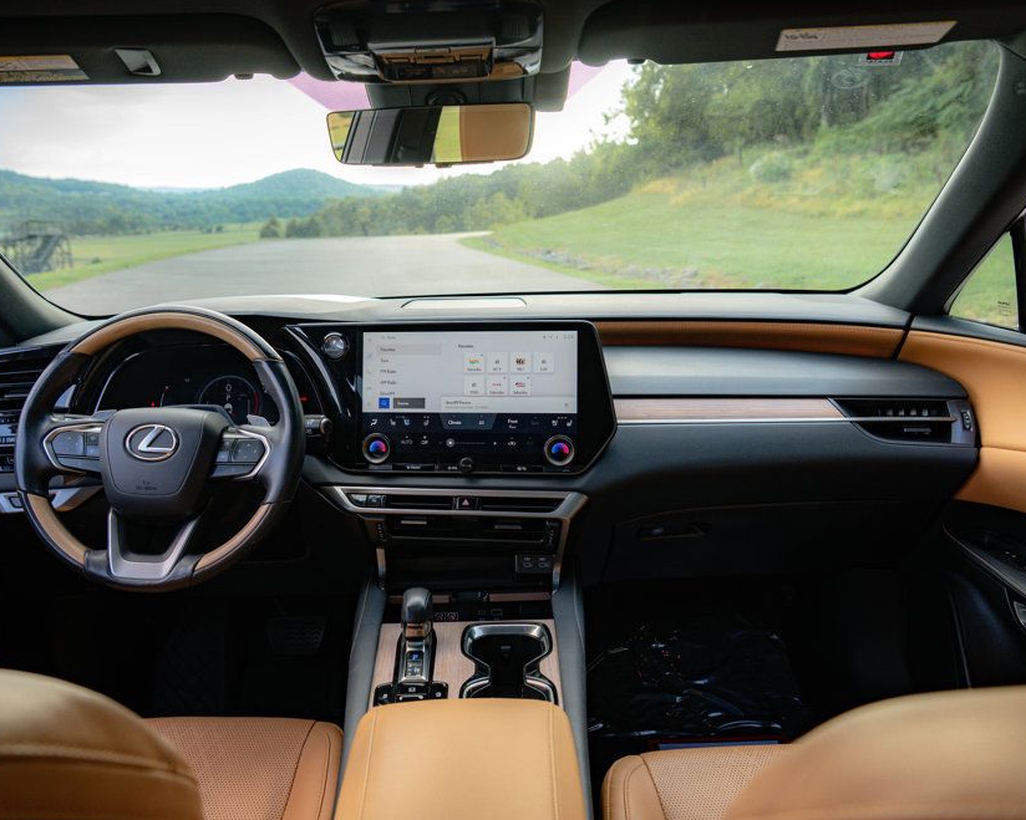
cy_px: 399
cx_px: 483
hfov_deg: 62.2
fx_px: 850
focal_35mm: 28
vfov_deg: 51.5
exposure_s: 1/200
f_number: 5
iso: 500
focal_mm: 24
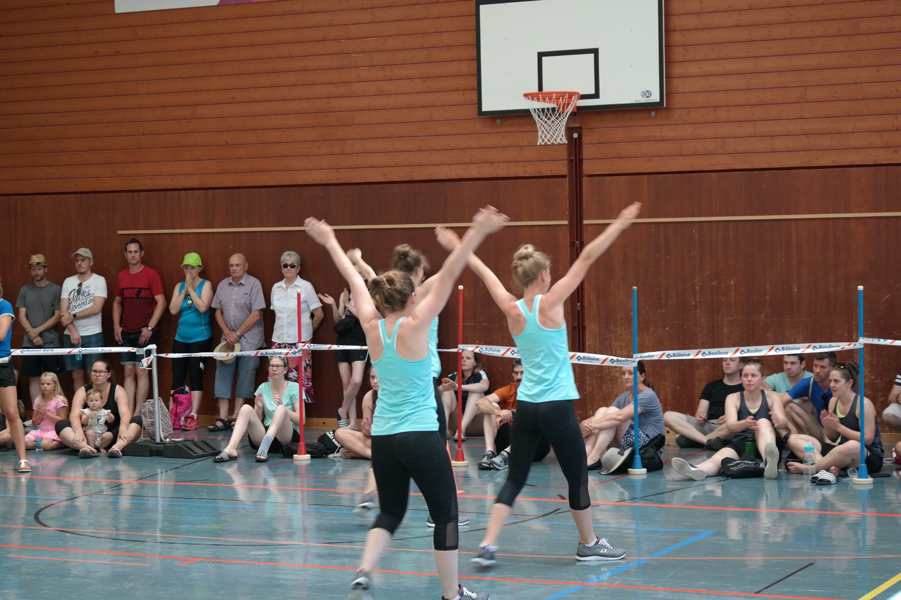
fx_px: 1927
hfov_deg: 26.3
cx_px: 450
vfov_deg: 17.7
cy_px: 300
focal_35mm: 77
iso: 400
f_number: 4
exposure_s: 1/80
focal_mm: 50
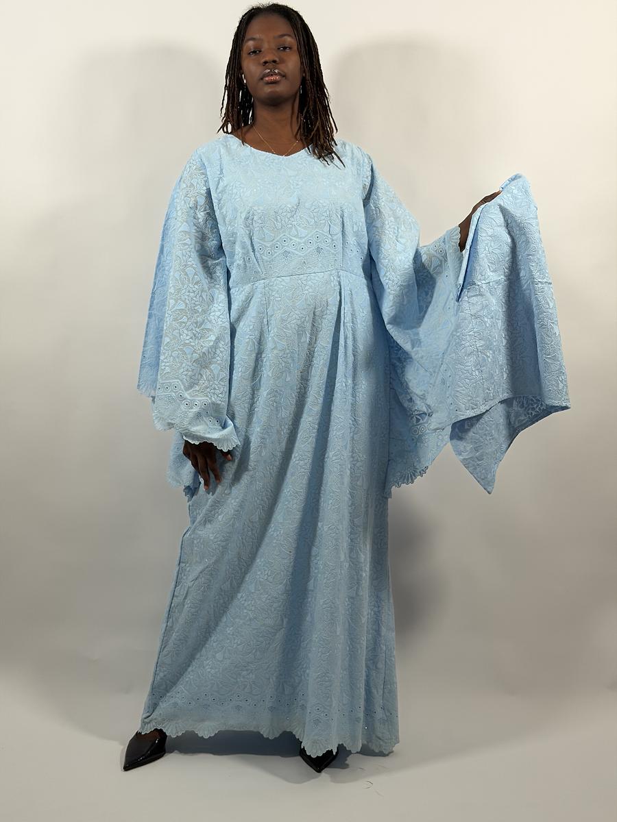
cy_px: 411
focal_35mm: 48
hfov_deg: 30.3
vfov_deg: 39.7
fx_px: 1141
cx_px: 308
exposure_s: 1/100
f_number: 1.78
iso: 50
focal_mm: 6.76
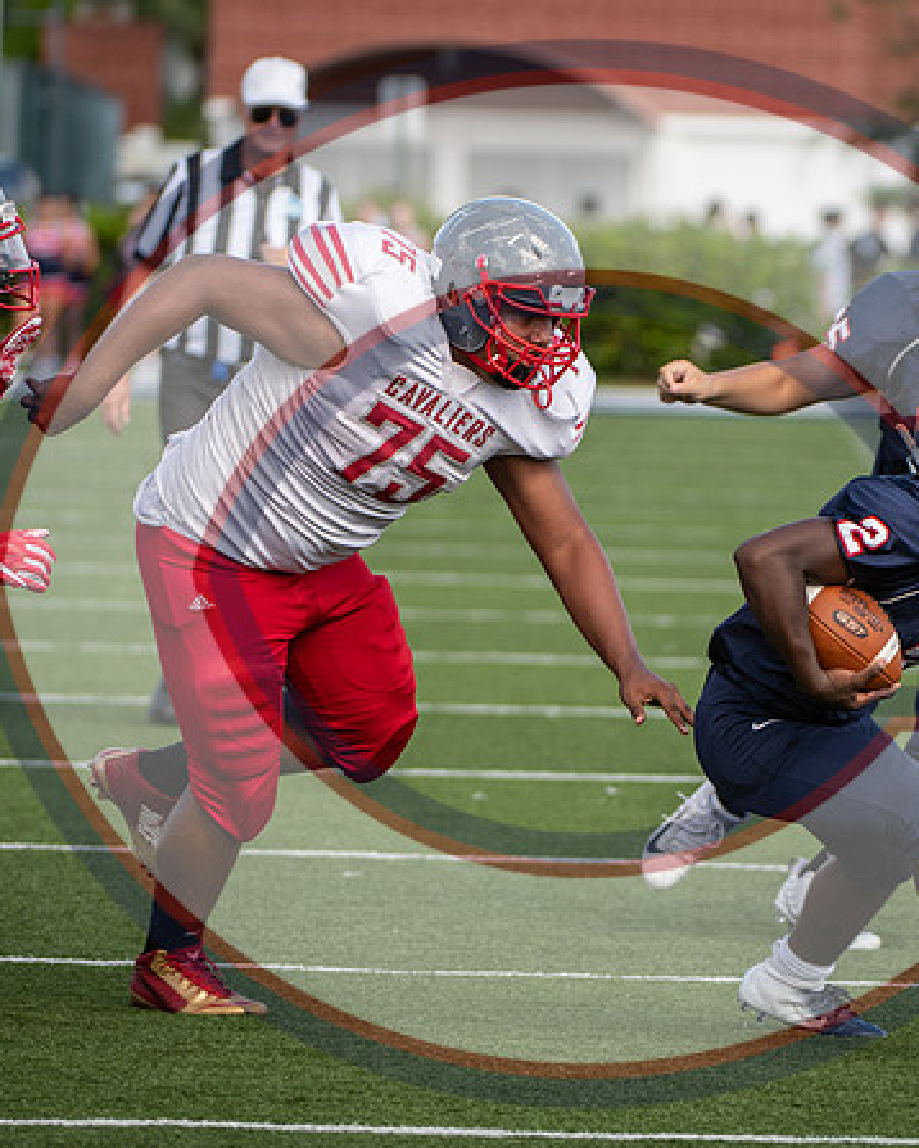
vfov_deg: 5.0
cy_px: 543
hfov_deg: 4.0
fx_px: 13148
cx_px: 700
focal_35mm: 387
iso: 220
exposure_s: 1/1000
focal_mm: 200
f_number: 4
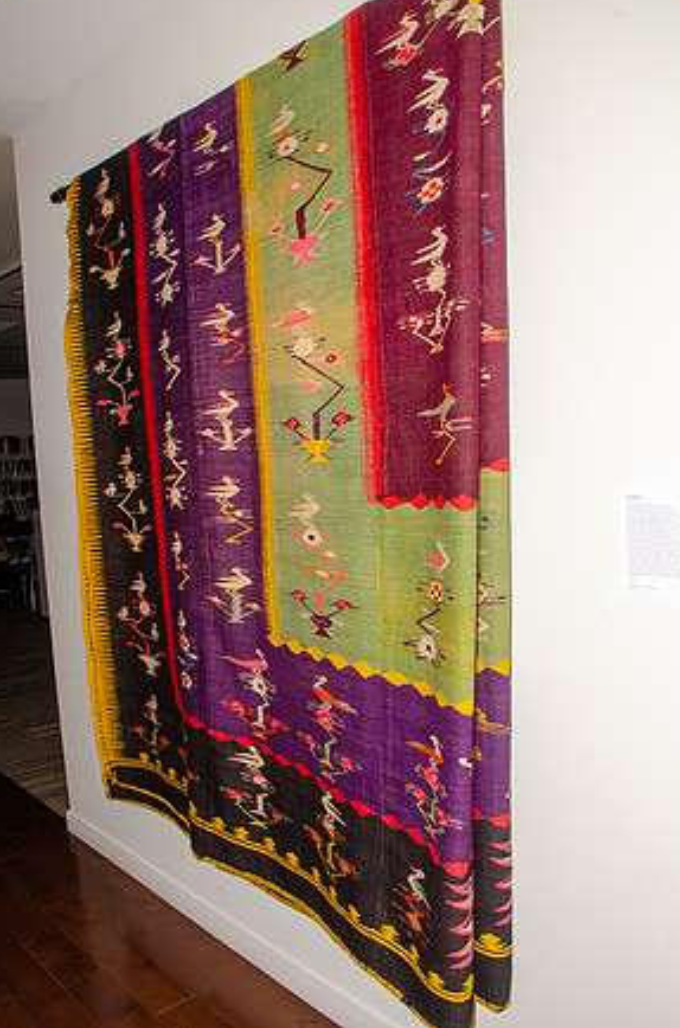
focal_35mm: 28
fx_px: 798
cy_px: 497
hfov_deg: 46.2
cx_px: 341
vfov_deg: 65.6
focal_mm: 18
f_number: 16
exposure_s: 1/60
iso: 800
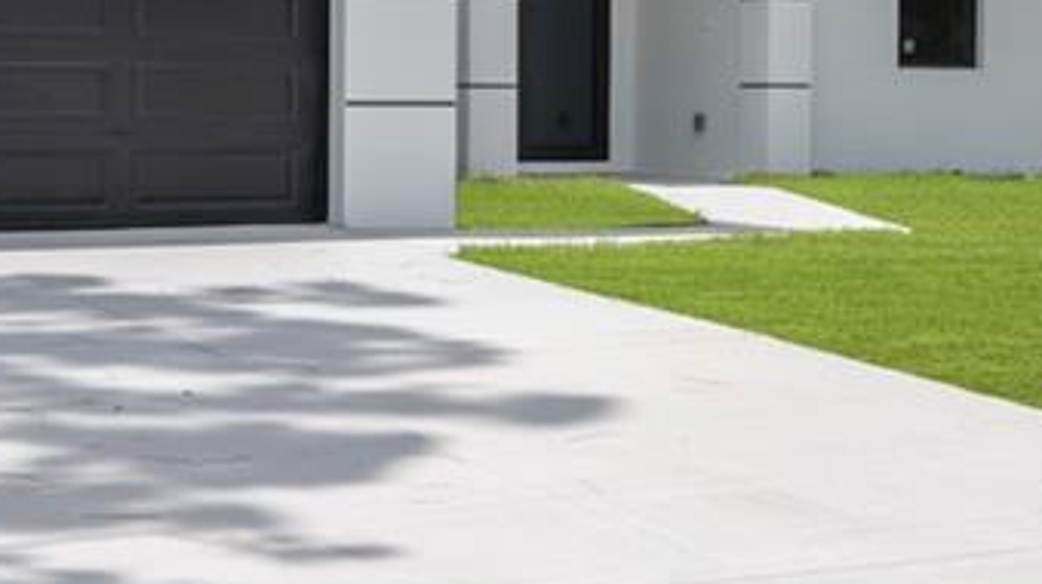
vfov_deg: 12.6
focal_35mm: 95
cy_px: 101
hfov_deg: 22.4
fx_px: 2623
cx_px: 350
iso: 100
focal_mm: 20
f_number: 8
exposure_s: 1/400
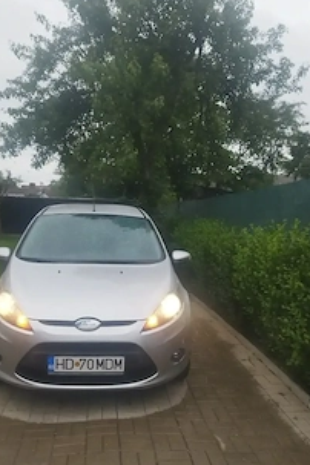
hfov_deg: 39.8
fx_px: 426
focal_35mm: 33
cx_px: 127
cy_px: 229
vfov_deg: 57.2
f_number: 1.89
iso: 50
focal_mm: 5.89
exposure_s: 1/119
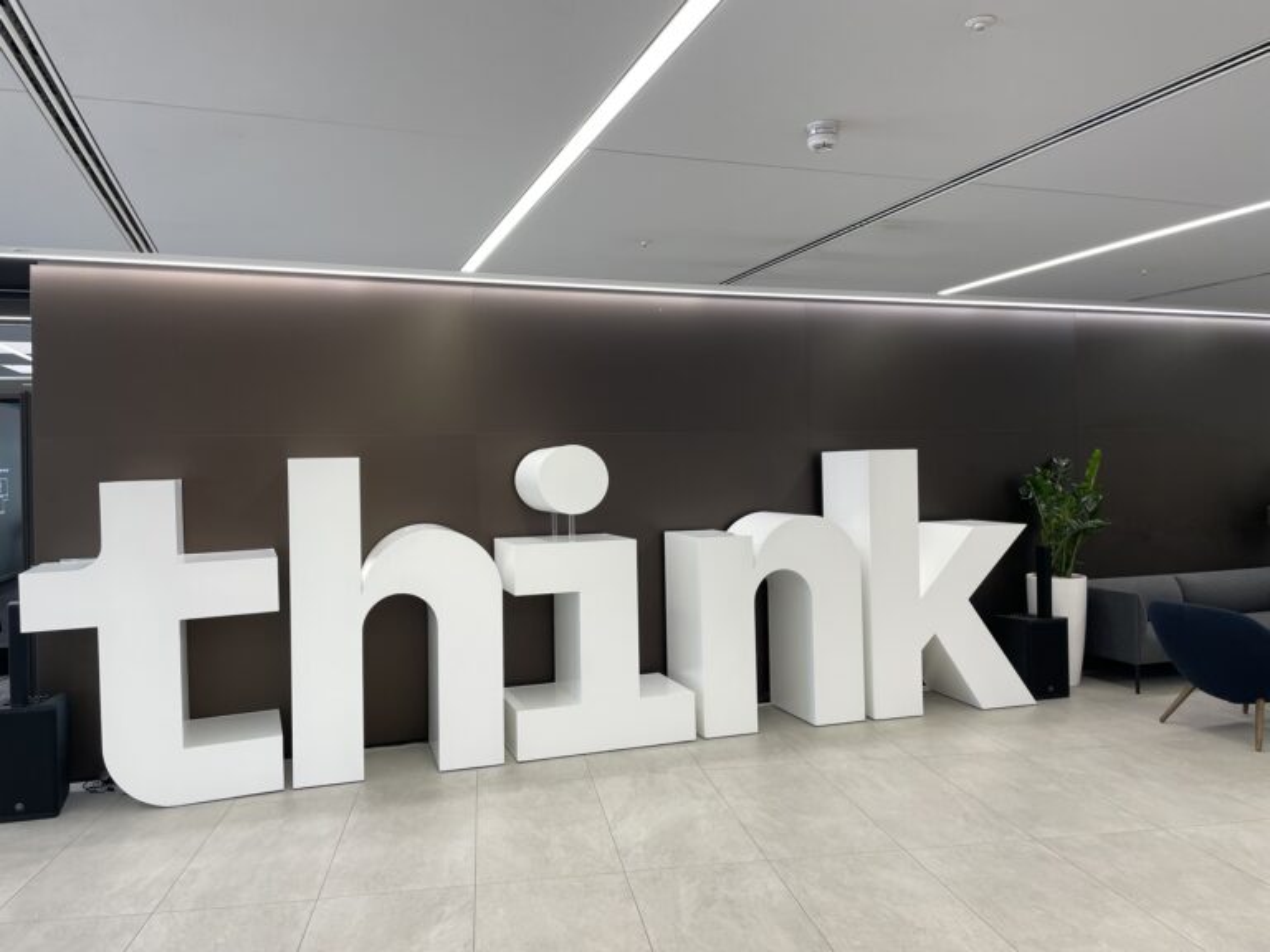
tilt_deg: +0.1
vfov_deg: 53.1
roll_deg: +0.9
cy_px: 476
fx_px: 954
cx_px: 635
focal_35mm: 26
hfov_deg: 67.3
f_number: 1.6
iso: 50
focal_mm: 4.2
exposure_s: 1/100
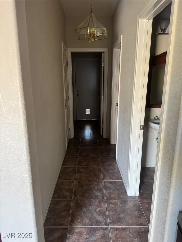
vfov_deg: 71.6
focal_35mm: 24
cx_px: 91
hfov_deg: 56.8
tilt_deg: -13.3
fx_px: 168
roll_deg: -0.4
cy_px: 121
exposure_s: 1/60
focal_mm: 6.76
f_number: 1.78
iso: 500
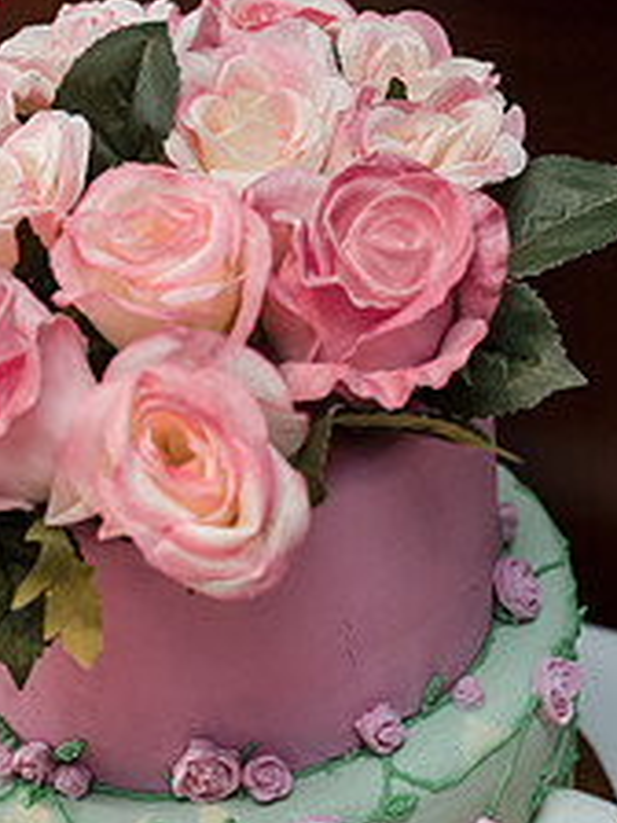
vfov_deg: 17.5
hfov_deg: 13.2
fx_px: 2662
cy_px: 569
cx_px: 154
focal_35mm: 112
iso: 2000
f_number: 4
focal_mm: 58
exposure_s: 1/250
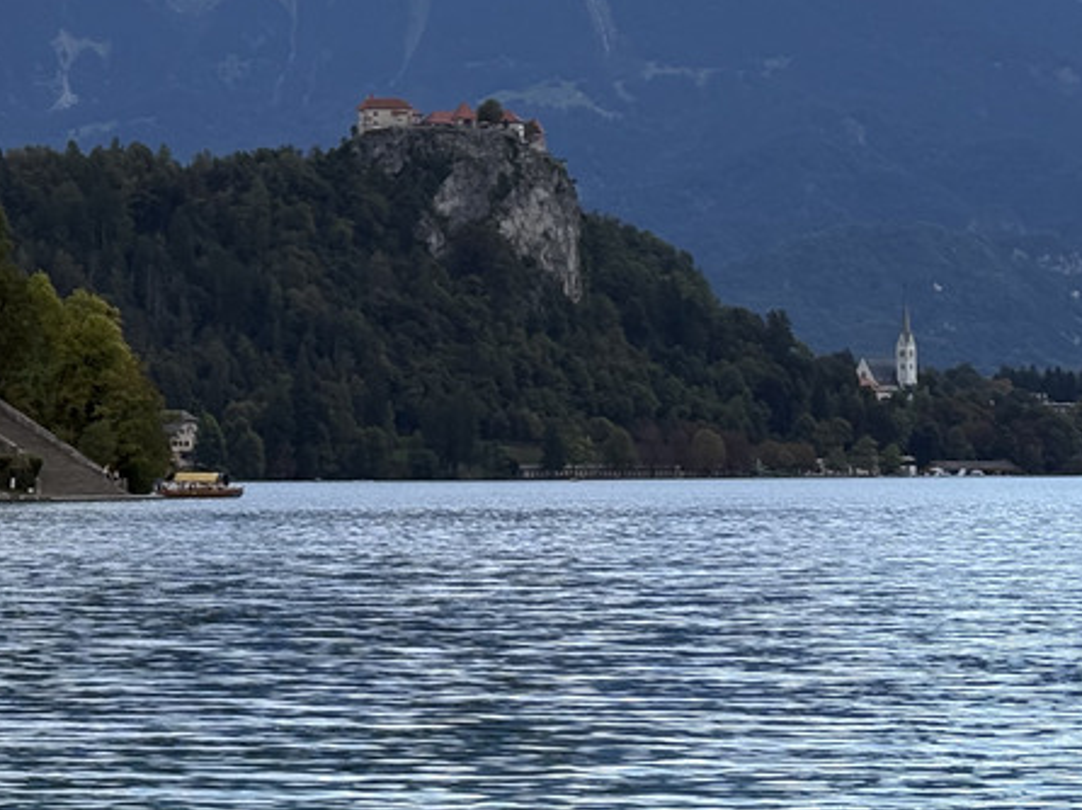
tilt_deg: +3.7
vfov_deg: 10.6
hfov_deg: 13.7
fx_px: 4374
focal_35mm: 140
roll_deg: +0.7
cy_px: 192
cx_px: -170
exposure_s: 1/435
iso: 50
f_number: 1.6
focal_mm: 5.96
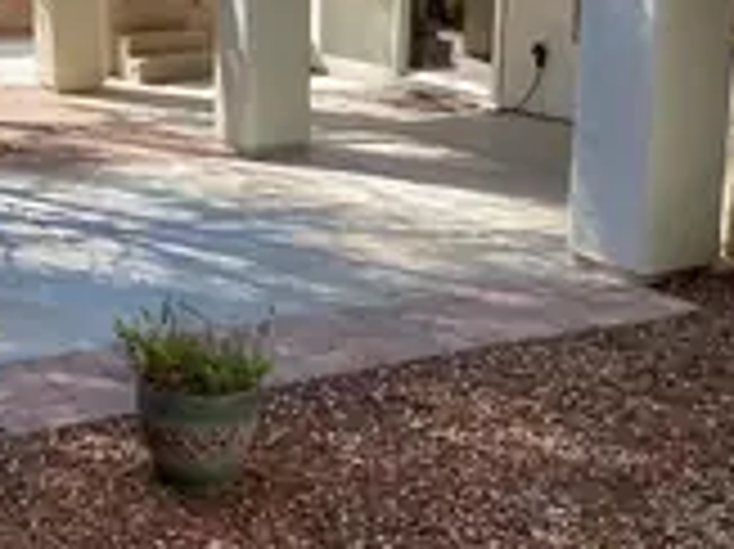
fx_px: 1356
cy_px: 184
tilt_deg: -12.2
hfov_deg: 29.8
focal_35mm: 64
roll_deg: +0.3
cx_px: 185
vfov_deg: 22.8
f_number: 1.8
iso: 32
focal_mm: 4.25
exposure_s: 1/477
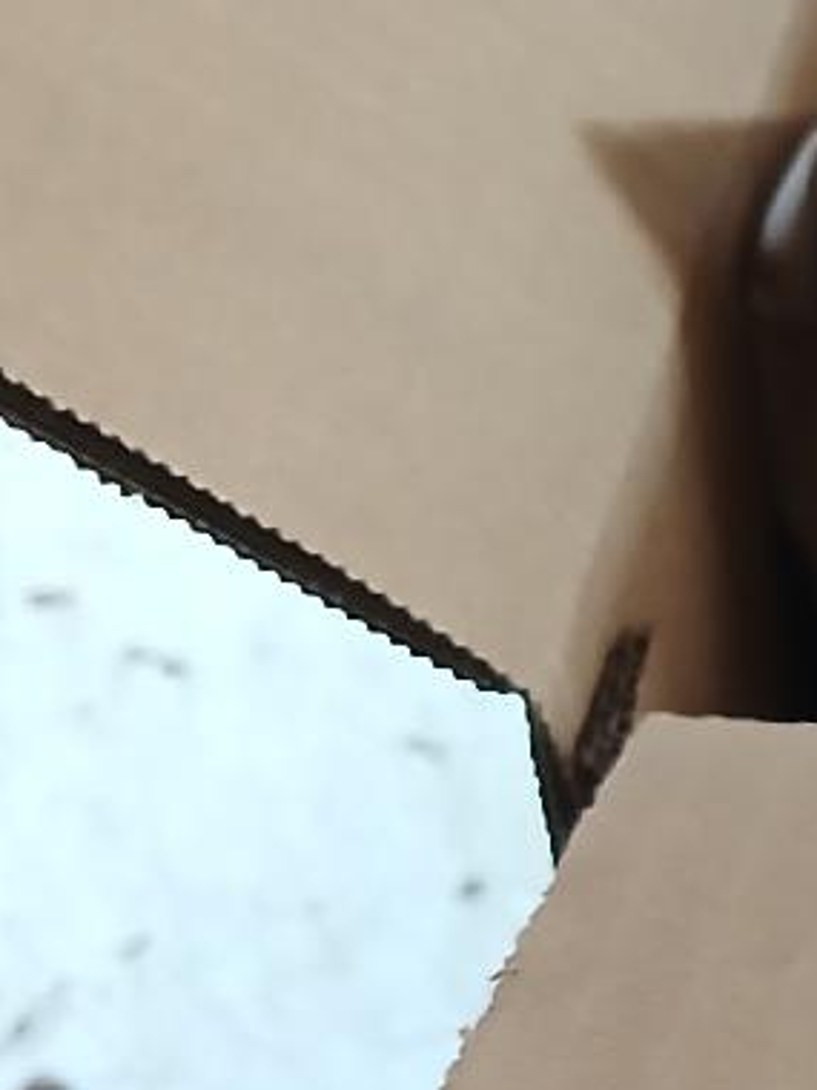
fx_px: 4028
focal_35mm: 128
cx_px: 1840
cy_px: 1228
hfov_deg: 10.3
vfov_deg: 15.0
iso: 320
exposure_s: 1/25.1
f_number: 1.8
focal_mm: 3.98
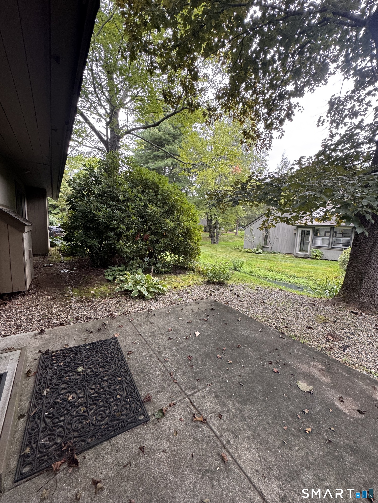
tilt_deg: -6.4
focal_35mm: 14
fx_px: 204
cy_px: 252
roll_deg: -2.7
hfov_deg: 85.7
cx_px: 189
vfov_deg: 102.1
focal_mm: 2.22
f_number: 2.2
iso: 200
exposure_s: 1/99
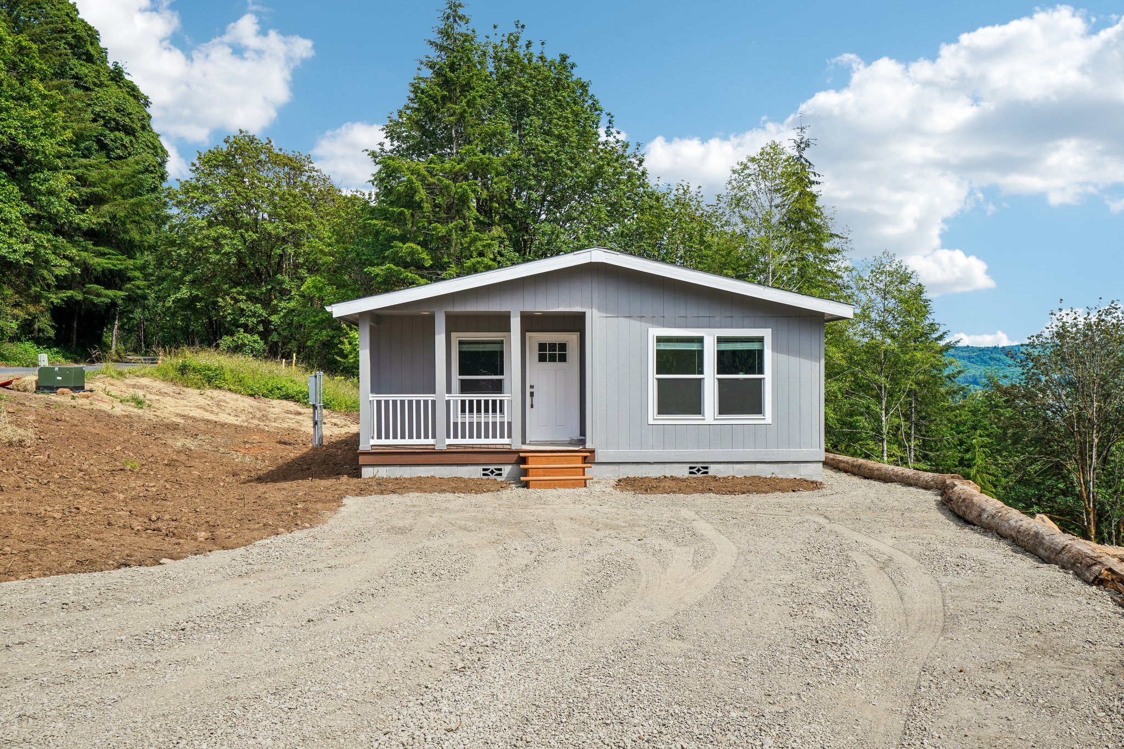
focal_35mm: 35
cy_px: 374
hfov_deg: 54.4
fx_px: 1093
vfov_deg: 37.8
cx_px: 562
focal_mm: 35
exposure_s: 1/800
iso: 400
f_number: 8
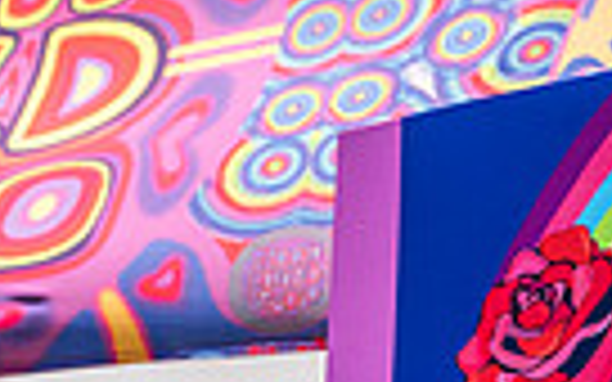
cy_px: 461
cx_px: 482
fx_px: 1735
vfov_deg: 12.3
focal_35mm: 104
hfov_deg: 19.8
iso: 160
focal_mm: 24
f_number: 4
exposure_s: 1/1250
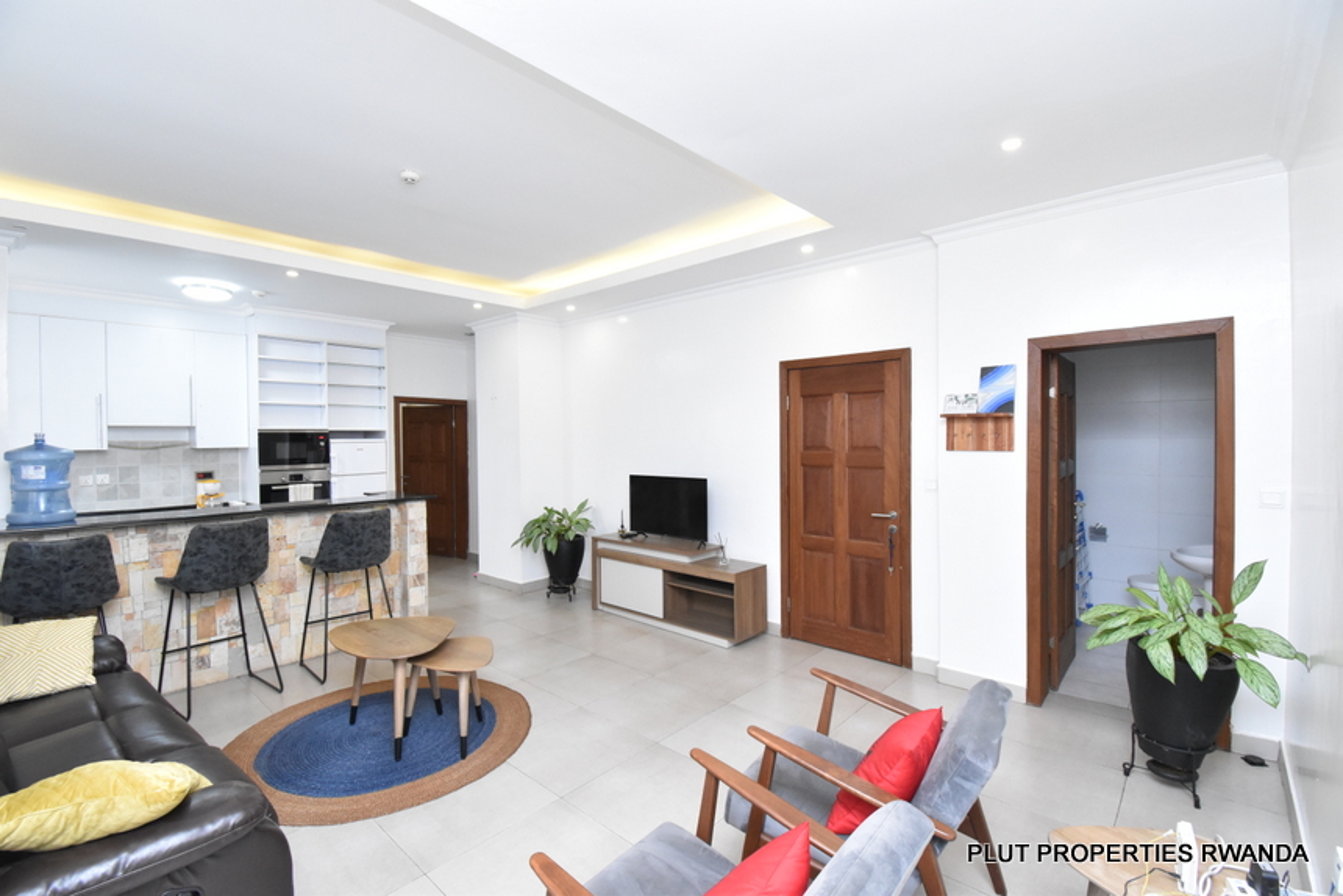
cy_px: 448
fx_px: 560
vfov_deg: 77.4
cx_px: 672
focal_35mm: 15
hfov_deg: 100.4
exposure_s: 1/15
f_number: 8
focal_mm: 10
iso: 2500
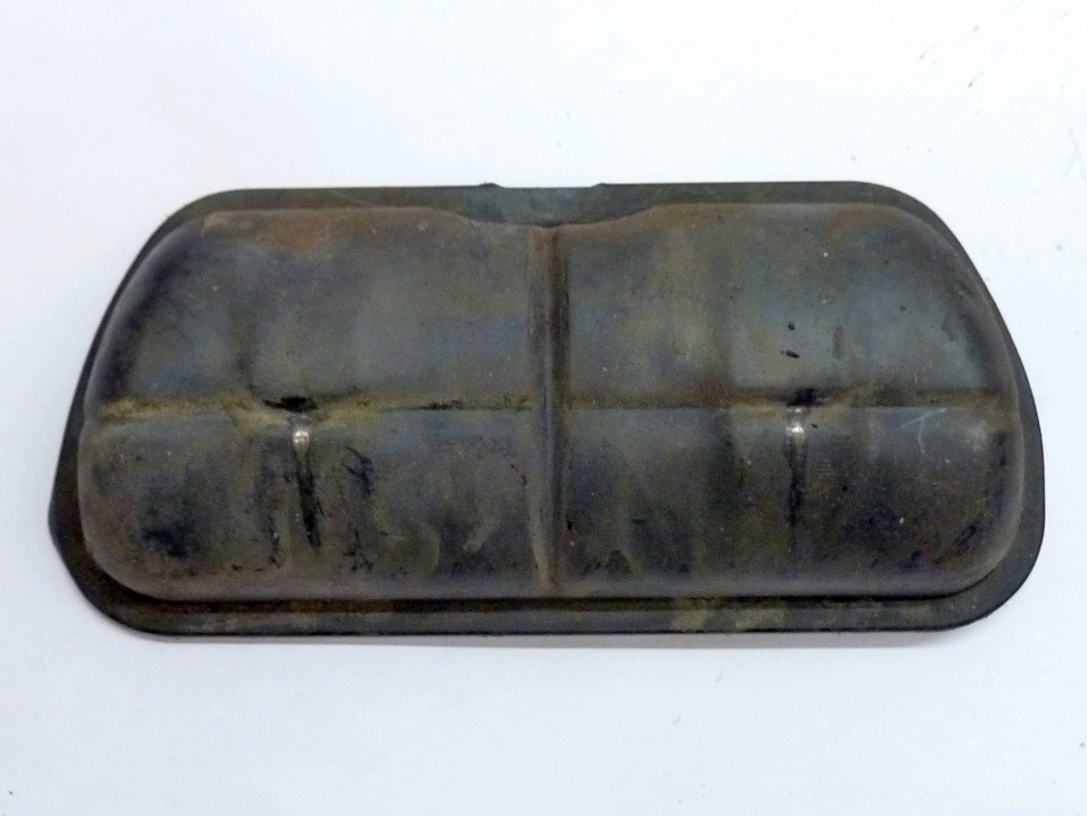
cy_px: 408
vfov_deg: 44.2
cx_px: 544
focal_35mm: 32
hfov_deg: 56.8
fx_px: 1005
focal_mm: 5.3
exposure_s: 1/15
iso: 400
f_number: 3.5
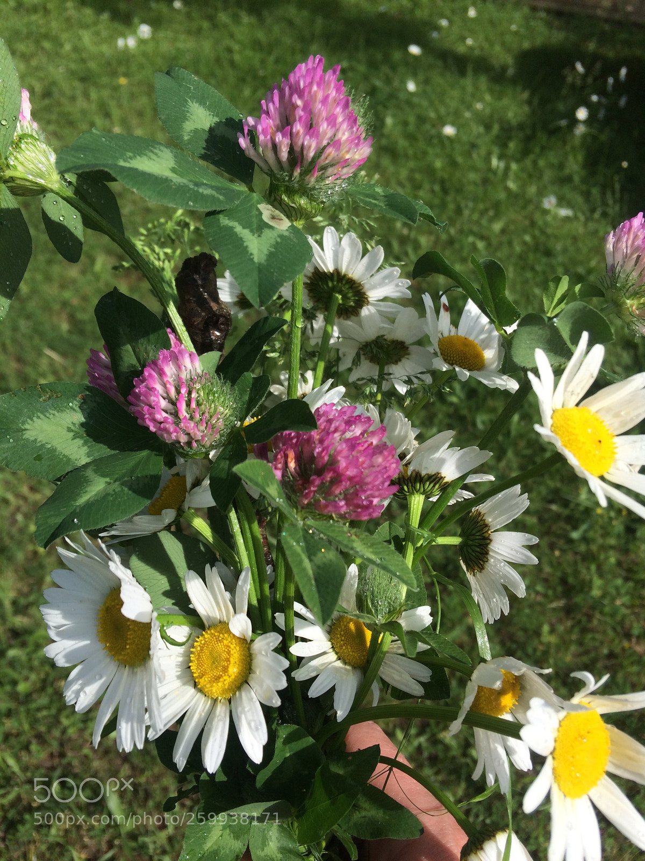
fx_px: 720
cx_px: 322
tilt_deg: -41.8
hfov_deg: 48.2
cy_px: 430
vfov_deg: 61.7
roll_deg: -10.0
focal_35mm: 29
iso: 32
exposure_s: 1/2283
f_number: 2.2
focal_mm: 4.15
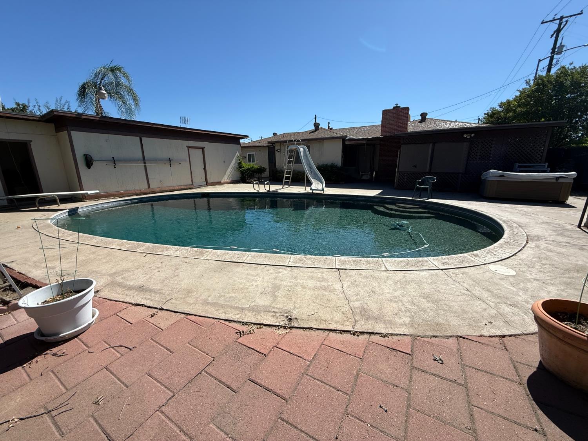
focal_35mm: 14
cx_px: 294
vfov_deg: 85.7
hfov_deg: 102.1
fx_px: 238
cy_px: 220
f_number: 2.2
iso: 50
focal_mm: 2.22
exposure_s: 1/2506
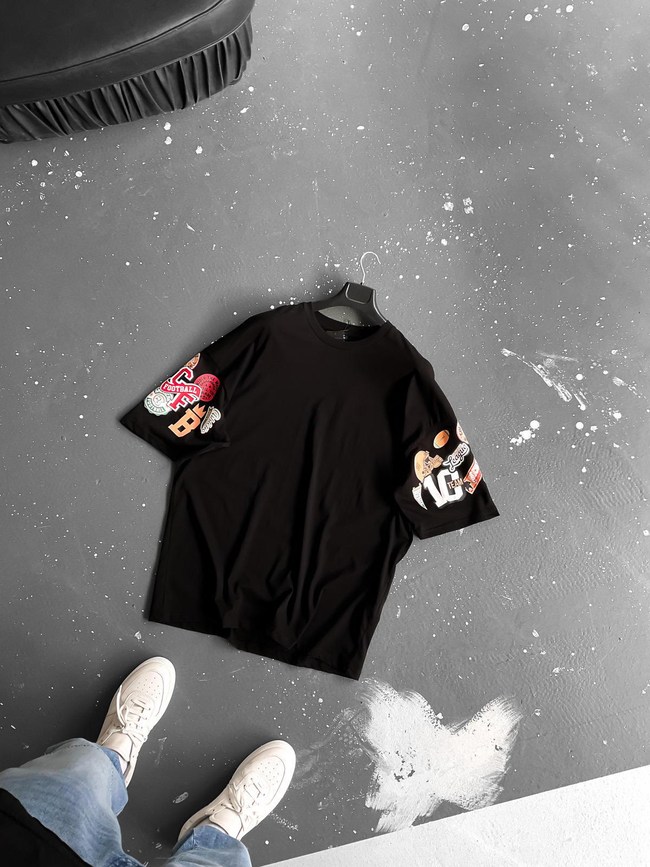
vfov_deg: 61.7
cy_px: 434
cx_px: 325
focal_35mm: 29
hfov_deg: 48.2
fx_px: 726
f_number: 1.8
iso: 64
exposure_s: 1/90
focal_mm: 3
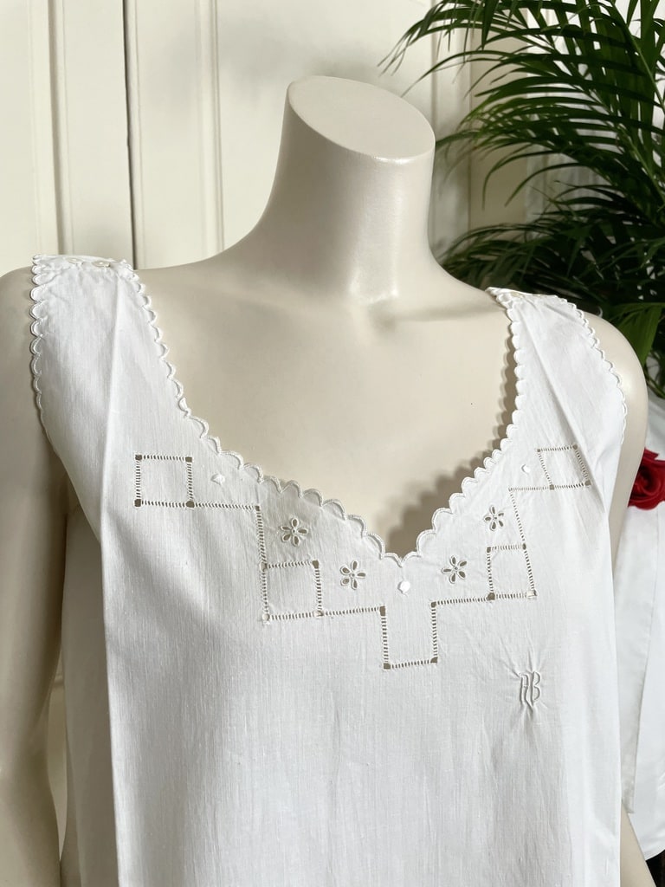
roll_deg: +1.5
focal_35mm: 26
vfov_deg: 67.3
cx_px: 332
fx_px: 666
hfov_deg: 53.1
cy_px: 444
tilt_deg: -3.8
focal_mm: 4.2
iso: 125
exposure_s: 1/100
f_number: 1.6
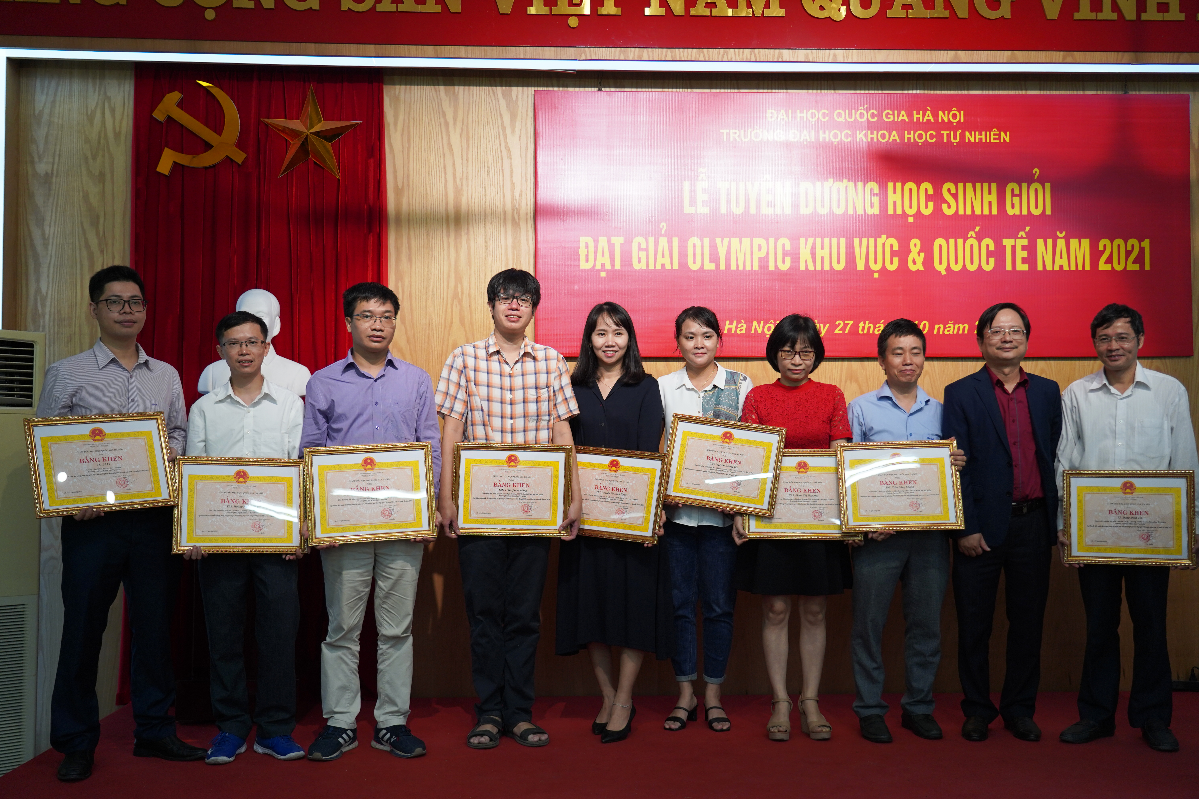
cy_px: 400
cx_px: 600
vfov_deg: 36.9
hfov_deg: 53.1
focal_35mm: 36
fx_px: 1199
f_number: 4
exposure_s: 1/160
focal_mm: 36
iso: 640
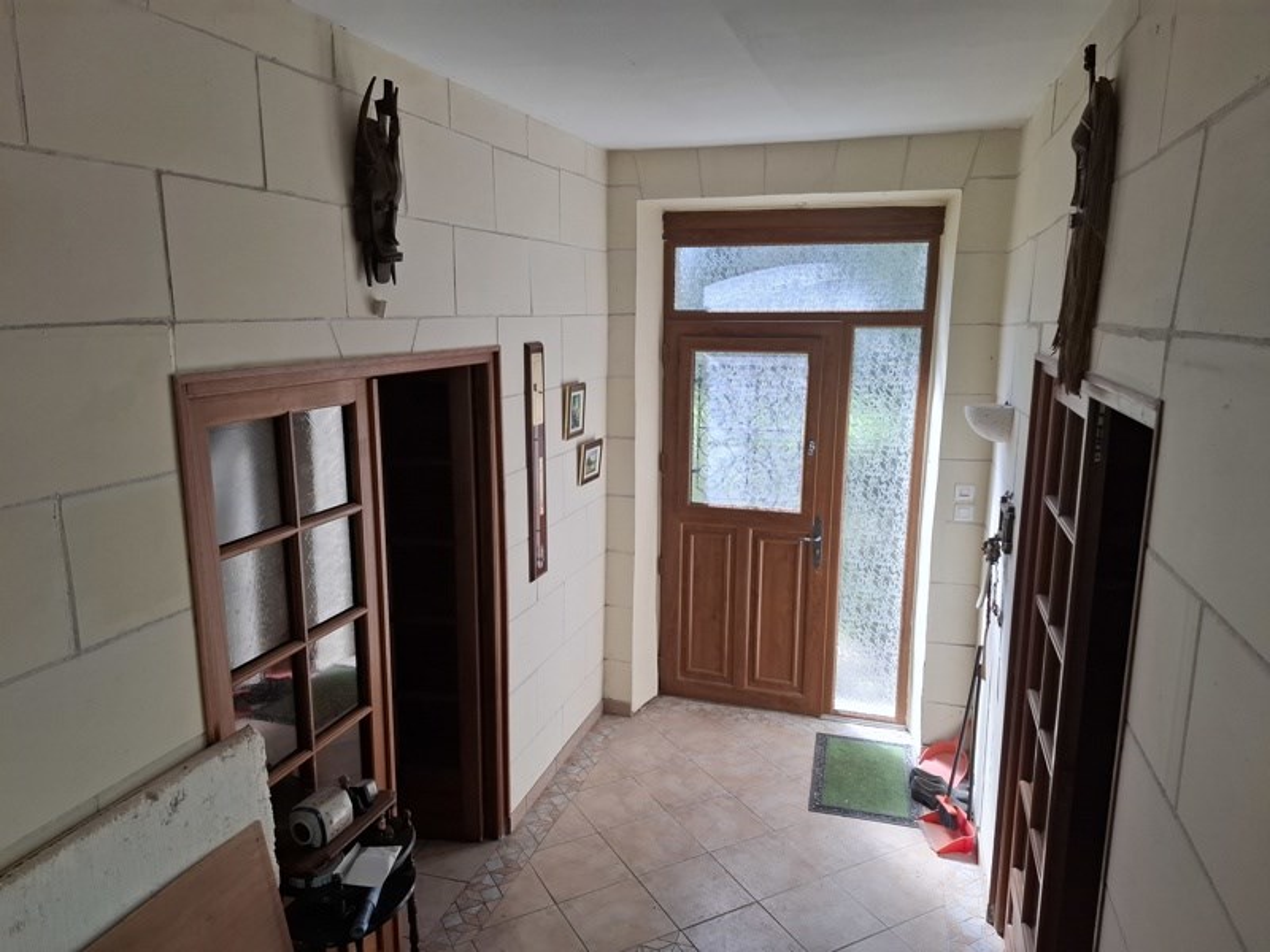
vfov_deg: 58.9
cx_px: 635
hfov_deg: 73.9
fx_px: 844
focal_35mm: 23
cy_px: 476
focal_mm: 5.54
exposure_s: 1/167
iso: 50
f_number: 1.8
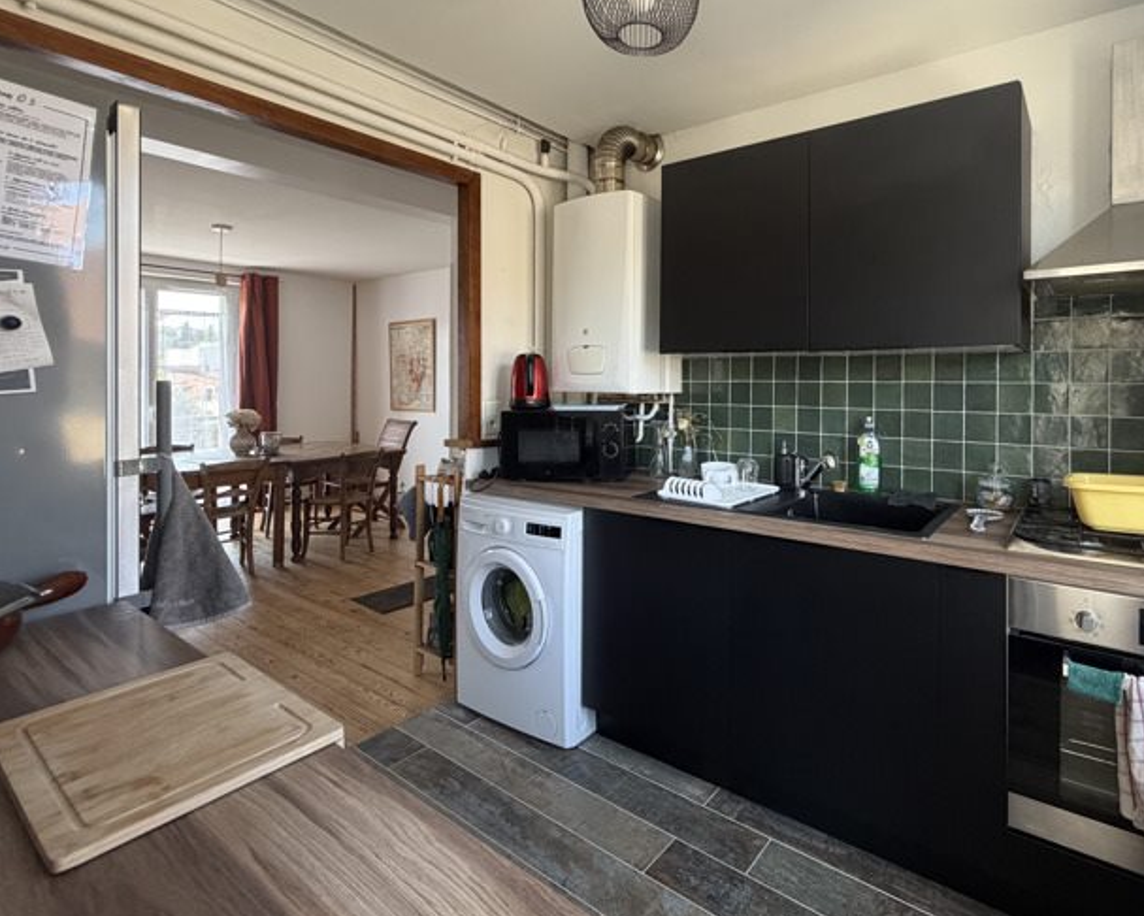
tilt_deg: -0.1
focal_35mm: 18
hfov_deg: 85.2
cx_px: 692
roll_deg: -0.2
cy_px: 379
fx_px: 610
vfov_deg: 73.2
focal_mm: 2.22
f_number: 2.2
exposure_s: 1/121
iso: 250
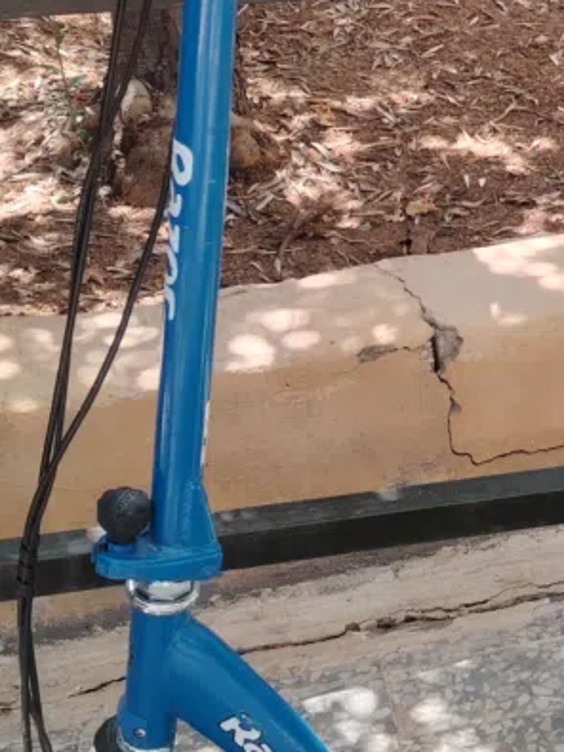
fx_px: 1804
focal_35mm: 83
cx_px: 589
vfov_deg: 23.6
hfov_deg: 17.3
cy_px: 344
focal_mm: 5.25
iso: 100
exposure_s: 1/104
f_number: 1.75
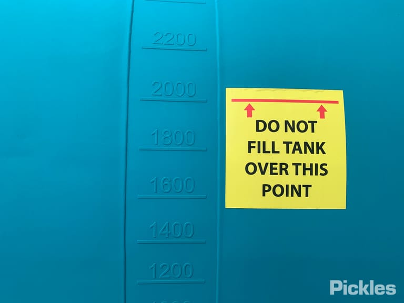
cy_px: 152
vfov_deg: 53.1
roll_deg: -0.6
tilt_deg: -13.7
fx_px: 303
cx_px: 202
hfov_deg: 67.3
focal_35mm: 26
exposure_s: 1/483
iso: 25
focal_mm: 4.25
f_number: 1.8
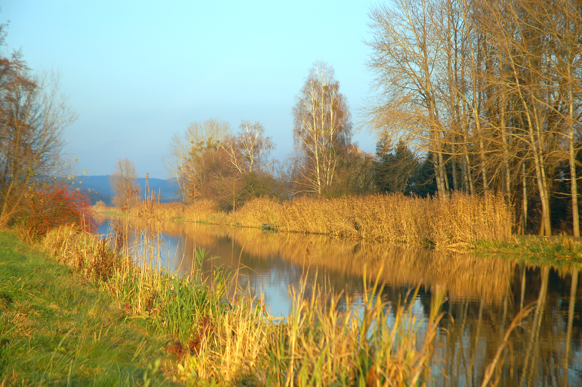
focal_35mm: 105
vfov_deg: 13.0
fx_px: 1696
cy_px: 194
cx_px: 291
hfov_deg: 19.5
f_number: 4.5
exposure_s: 1/250
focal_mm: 70
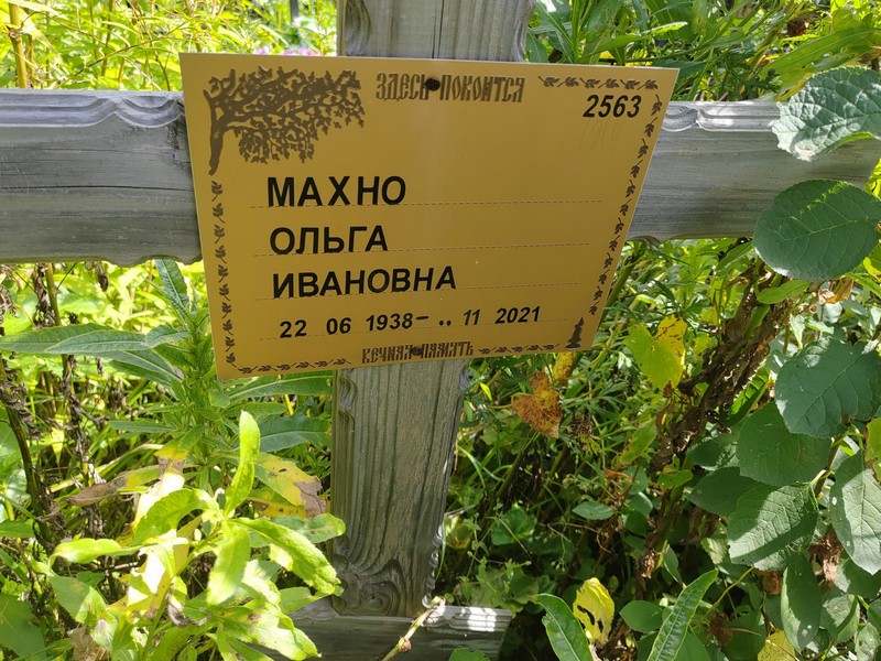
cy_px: 330
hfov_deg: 65.3
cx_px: 440
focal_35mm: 27
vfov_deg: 51.4
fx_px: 687
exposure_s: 1/510
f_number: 1.9
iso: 100
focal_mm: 5.52
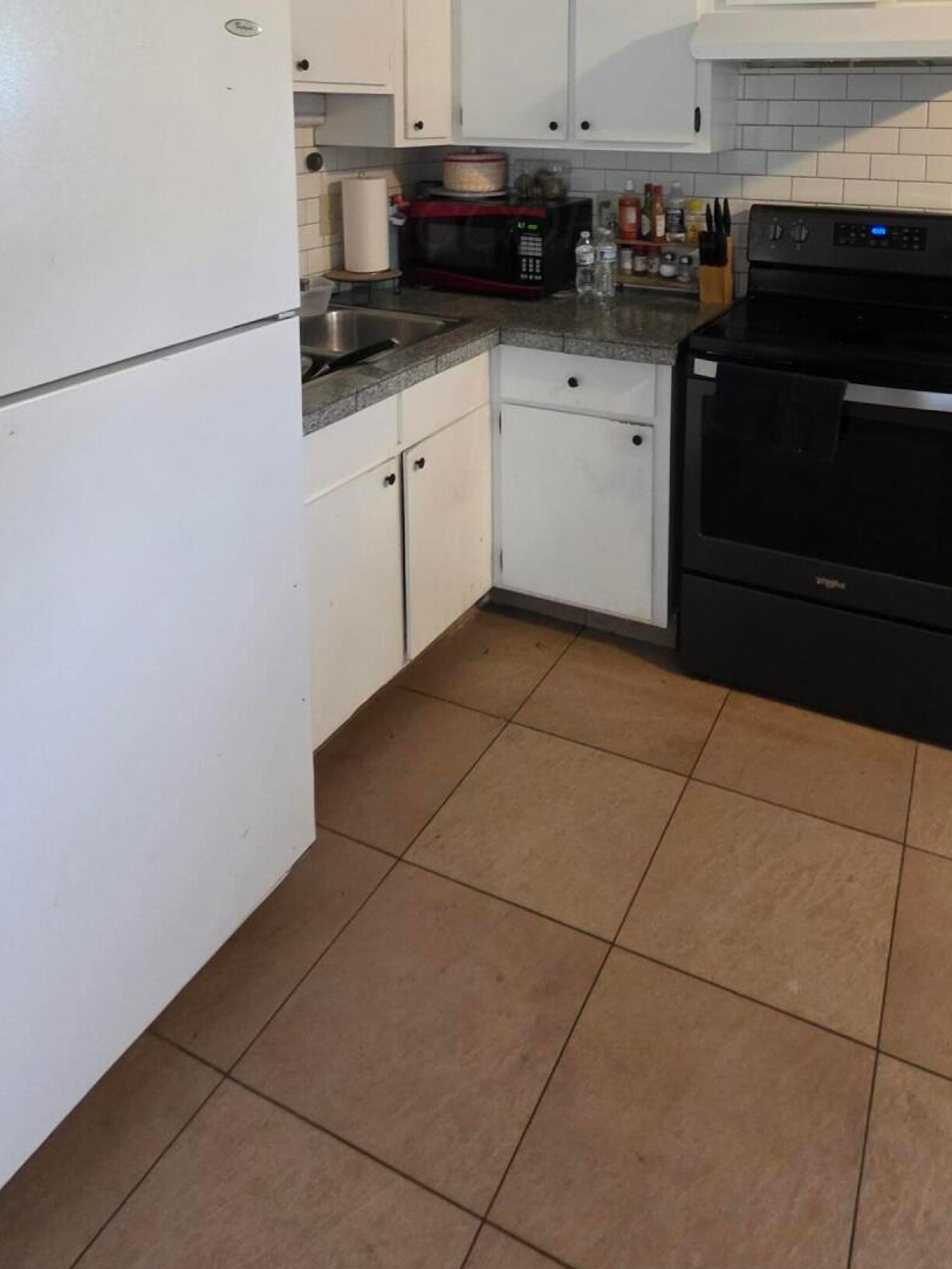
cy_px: 225
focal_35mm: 24
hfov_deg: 56.2
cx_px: 590
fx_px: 880
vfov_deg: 64.2
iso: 500
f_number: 1.9
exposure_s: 1/60
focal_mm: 2.2
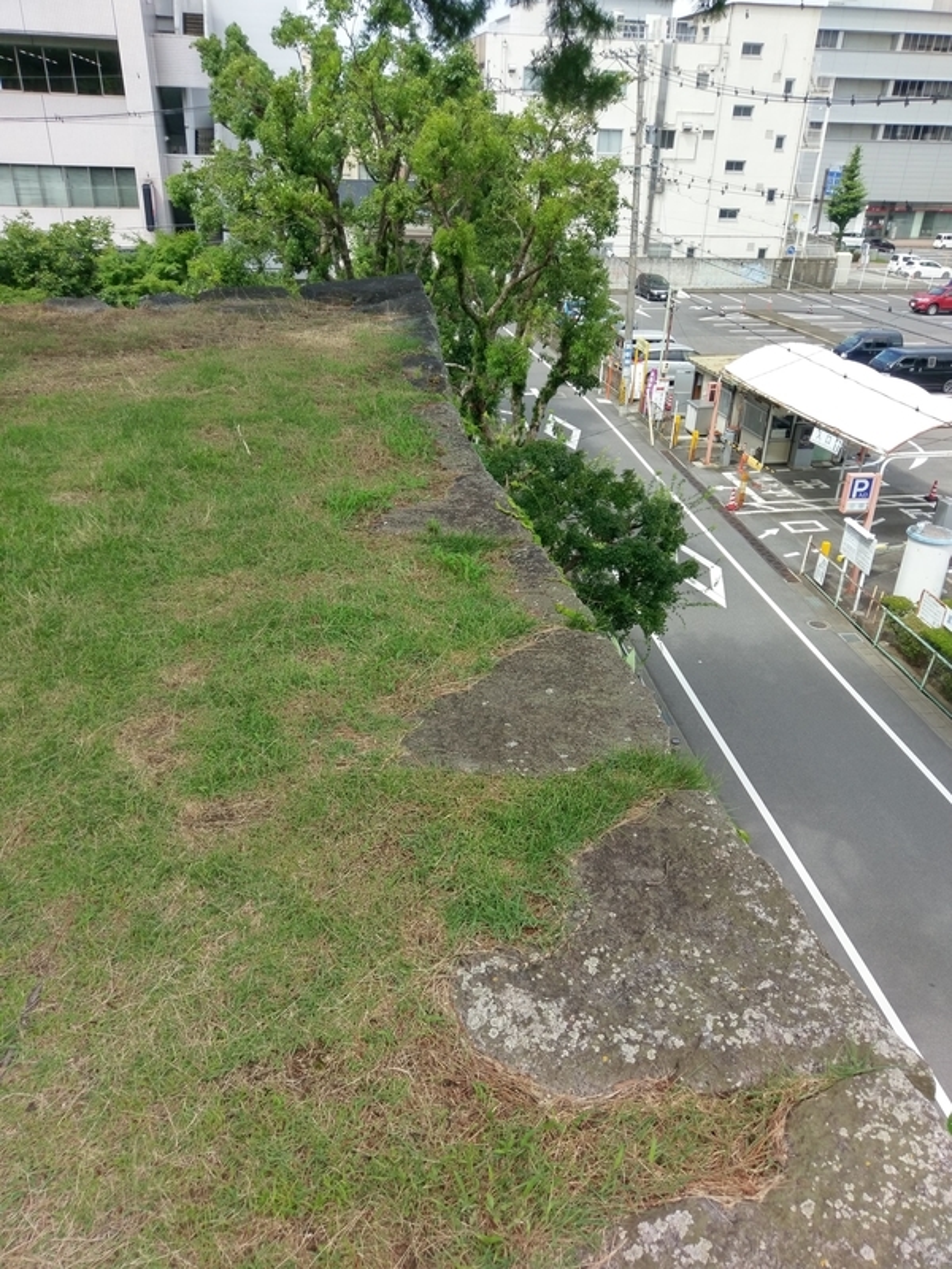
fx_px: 953
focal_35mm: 26
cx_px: 476
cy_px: 634
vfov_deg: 67.3
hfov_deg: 53.1
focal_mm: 4.58
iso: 100
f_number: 1.8
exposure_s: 1/873
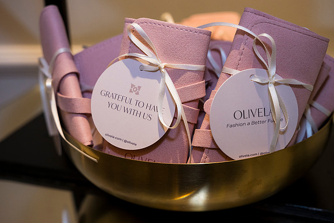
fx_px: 436
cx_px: 167
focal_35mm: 47
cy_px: 112
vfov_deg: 28.7
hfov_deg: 41.9
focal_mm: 47
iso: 800
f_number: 4.5
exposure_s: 1/100
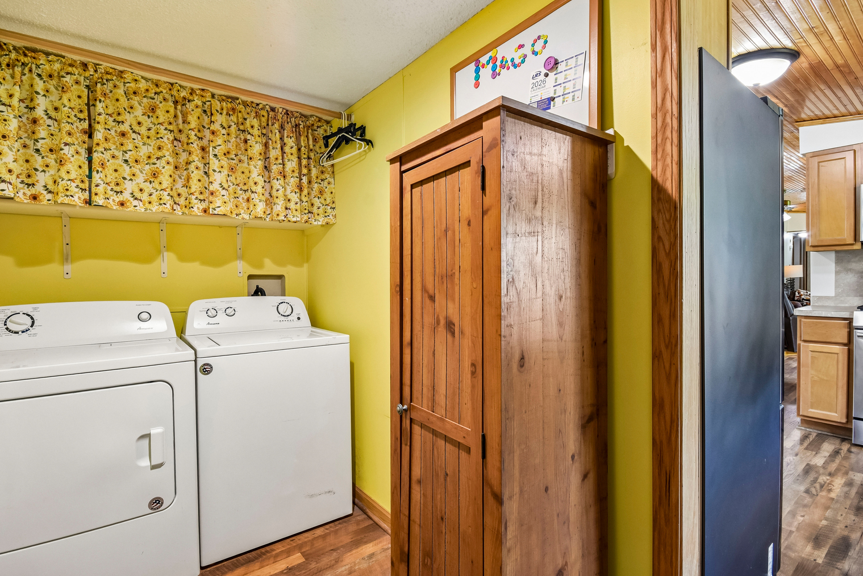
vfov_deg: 73.7
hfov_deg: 96.7
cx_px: 411
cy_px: 274
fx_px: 384
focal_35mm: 16
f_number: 8
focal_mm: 10
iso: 640
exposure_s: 1/8
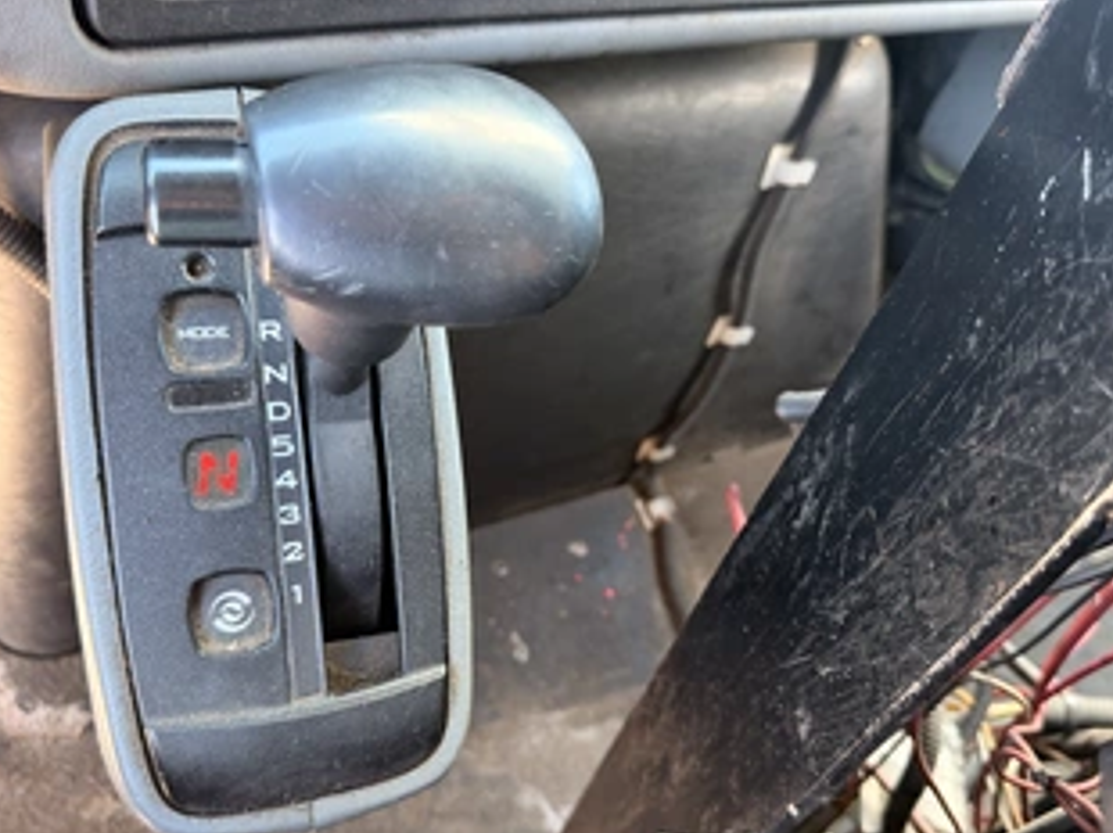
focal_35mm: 31
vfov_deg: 45.4
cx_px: 603
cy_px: 445
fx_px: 996
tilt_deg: -48.7
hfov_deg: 58.3
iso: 250
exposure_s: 1/60
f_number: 1.78
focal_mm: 6.76
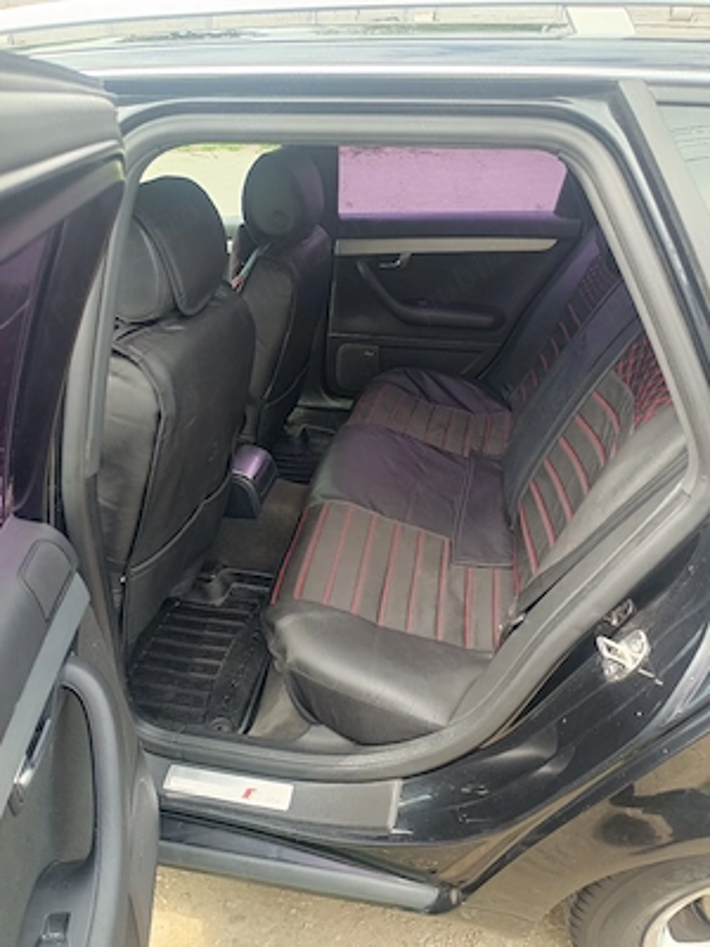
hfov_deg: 56.8
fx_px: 656
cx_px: 355
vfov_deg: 71.6
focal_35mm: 24
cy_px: 474
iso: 108
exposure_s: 1/101
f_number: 1.88
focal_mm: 5.59
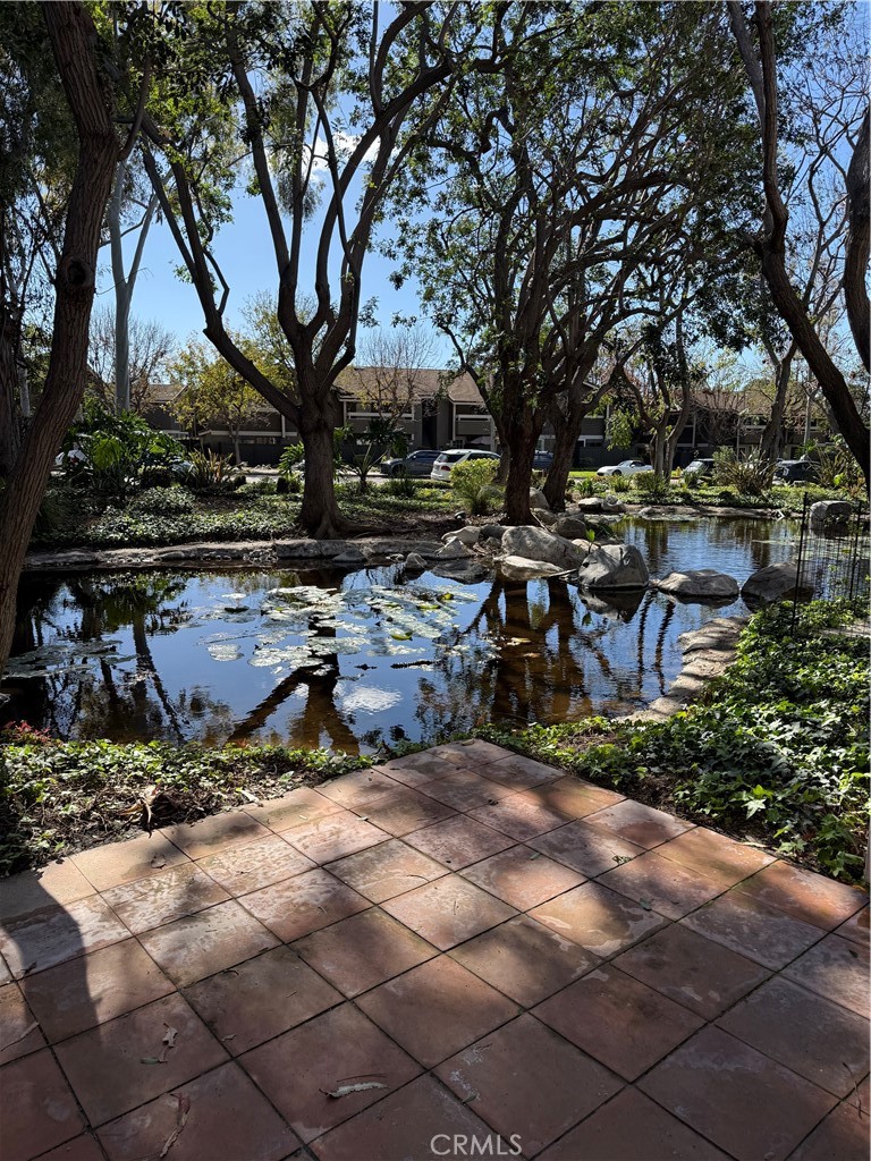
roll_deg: -1.4
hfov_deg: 56.8
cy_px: 580
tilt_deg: -9.2
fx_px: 805
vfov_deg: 71.6
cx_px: 436
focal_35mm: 24
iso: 100
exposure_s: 1/2525
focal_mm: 6.76
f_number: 1.78
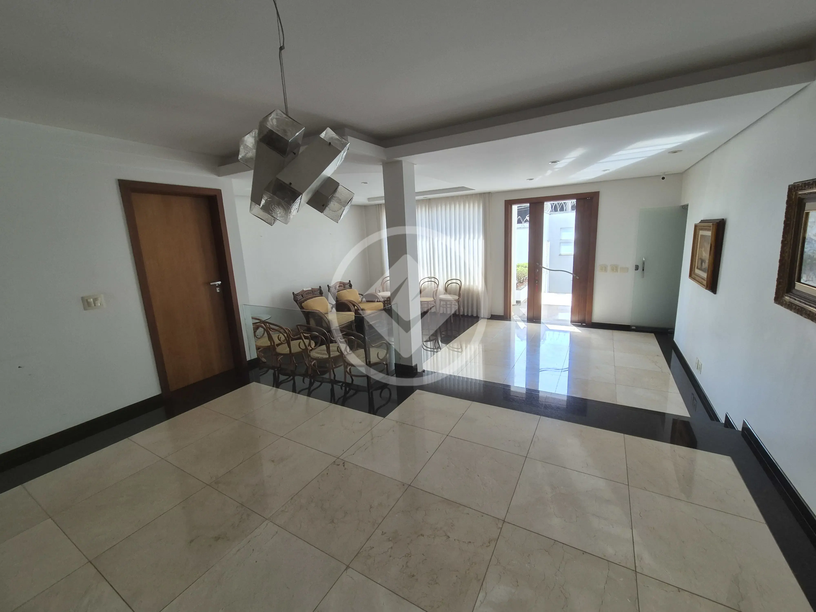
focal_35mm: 13
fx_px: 306
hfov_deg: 106.2
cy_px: 306
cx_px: 408
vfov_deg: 89.9
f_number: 2.2
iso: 80
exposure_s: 1/120
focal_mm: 2.2
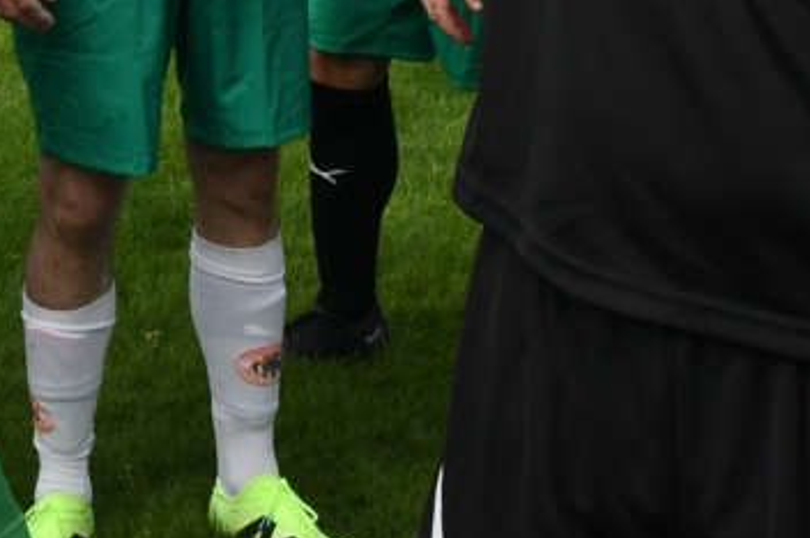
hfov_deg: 15.4
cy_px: -441
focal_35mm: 133
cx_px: 193
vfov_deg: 9.7
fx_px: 2990
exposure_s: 1/400
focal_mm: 24
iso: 1250
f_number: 16
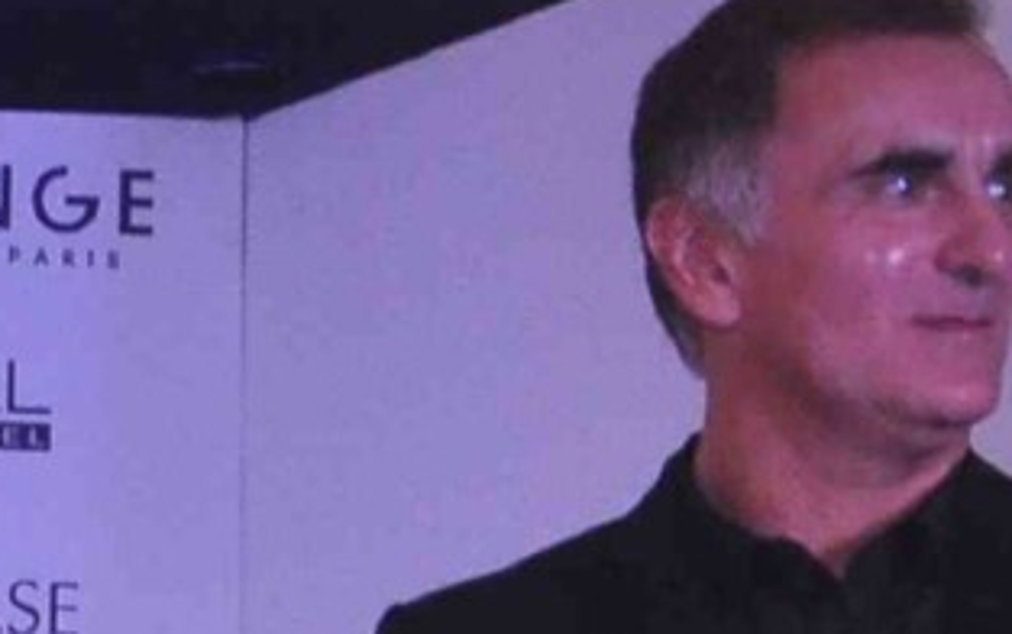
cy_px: 1426
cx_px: -1956
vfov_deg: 4.2
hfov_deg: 6.3
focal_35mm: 308
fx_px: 8499
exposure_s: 1/100
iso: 1250
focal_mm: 28
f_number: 10
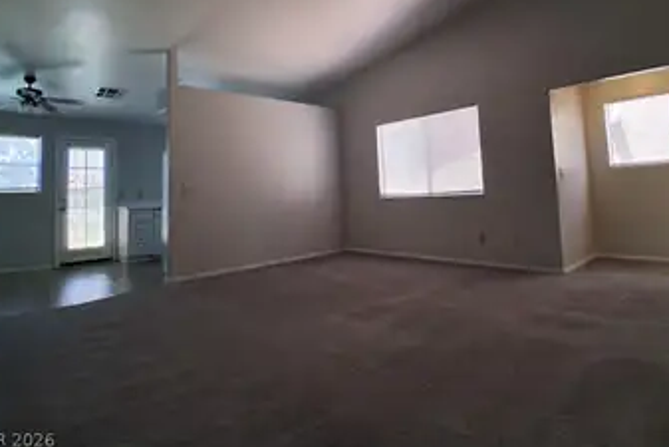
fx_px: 390
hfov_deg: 81.0
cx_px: 367
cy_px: 155
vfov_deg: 58.4
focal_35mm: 21
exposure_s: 1/60
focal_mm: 1.4
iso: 100
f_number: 2.2
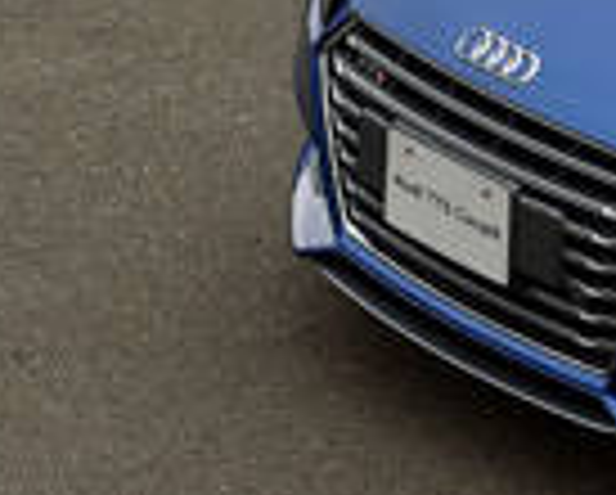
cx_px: 899
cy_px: -403
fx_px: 7303
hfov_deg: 4.8
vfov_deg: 3.8
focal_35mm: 400
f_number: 9
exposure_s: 1/80
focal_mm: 78
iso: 200
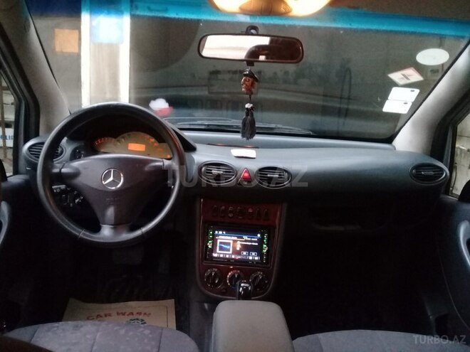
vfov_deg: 45.4
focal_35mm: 31
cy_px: 176
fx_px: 421
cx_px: 235
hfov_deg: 58.4
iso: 400
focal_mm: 3.3
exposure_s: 1/17
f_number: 2.2
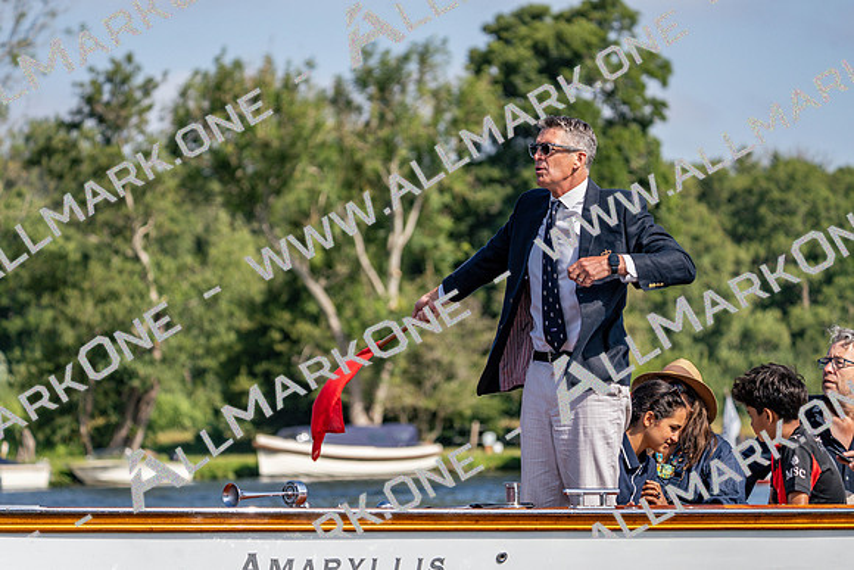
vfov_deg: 6.9
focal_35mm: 200
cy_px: 285
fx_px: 4745
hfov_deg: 10.3
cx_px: 427
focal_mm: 200
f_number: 5.6
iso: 320
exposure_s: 1/1600
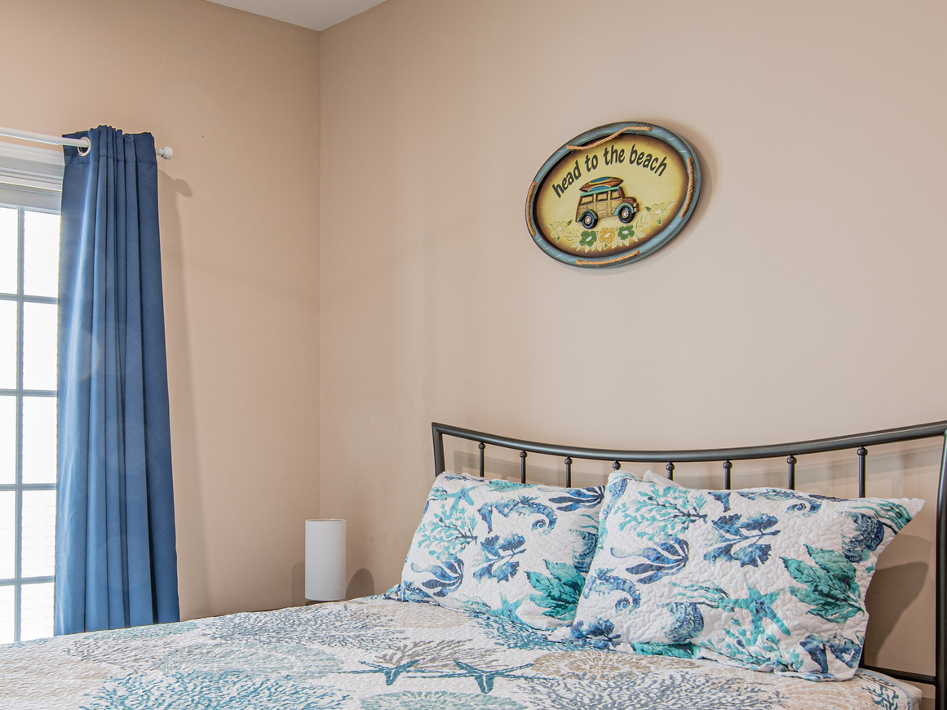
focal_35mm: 39
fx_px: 1067
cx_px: 331
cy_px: 456
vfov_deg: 36.5
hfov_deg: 47.2
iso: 64
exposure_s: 1/1.25
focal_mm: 14
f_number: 9
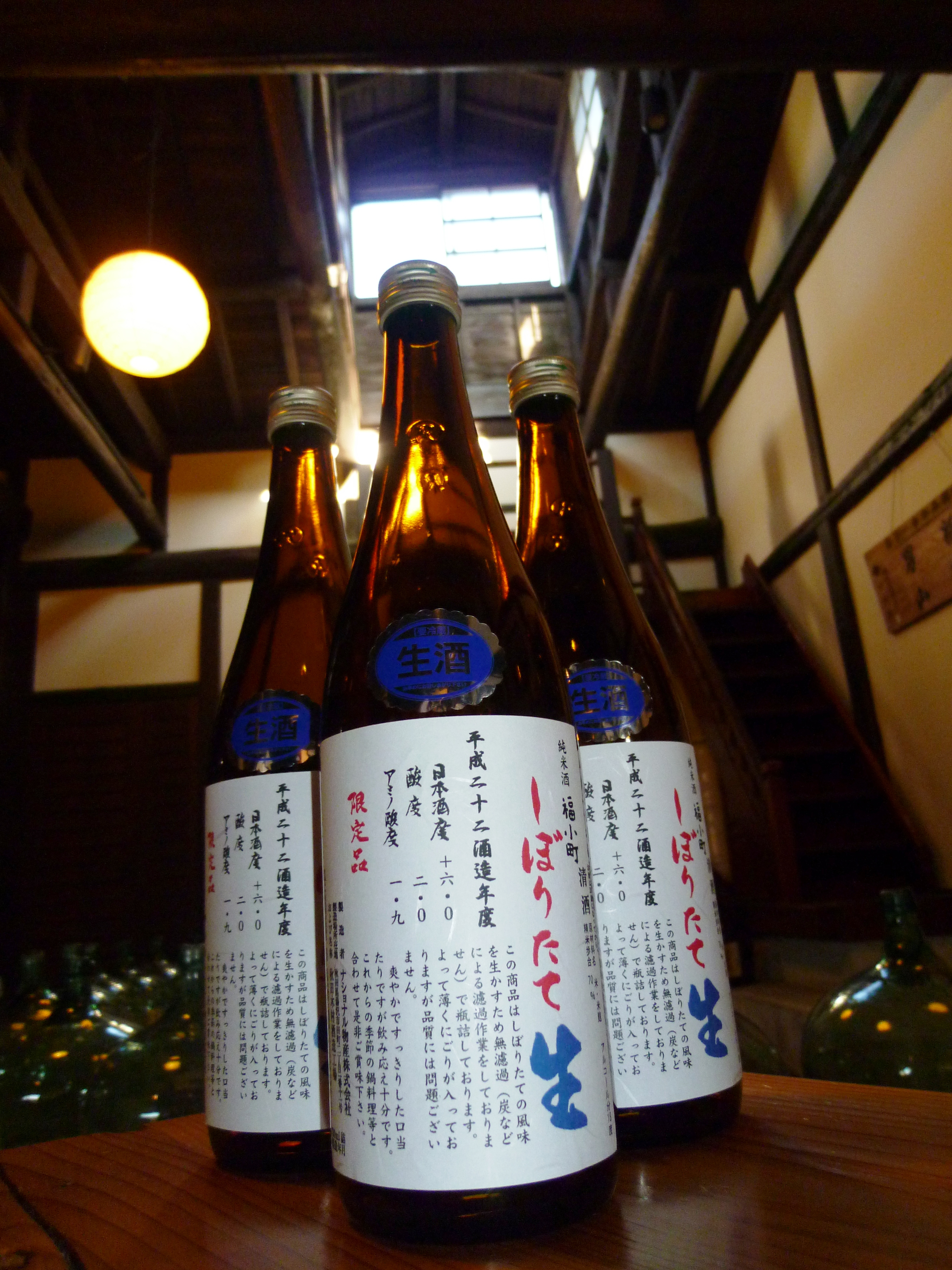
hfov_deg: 56.8
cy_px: 635
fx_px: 880
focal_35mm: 24
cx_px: 476
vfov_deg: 71.6
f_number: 2.2
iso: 160
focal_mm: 4.3
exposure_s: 1/60
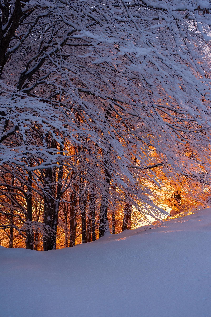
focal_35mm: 35
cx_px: 106
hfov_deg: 37.9
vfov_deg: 54.4
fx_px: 307
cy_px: 158
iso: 200
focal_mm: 35
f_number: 5.6
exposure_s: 1/200
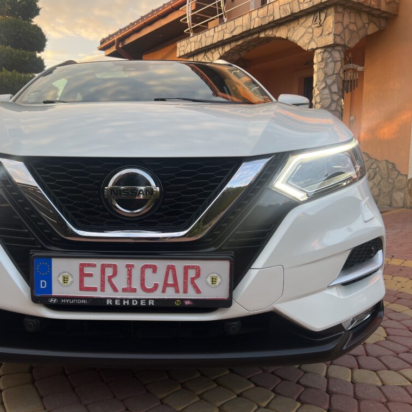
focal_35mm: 31
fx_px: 417
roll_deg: -1.2
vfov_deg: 52.5
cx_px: 141
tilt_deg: -4.9
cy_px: 205
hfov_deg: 51.6
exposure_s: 1/228
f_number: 1.5
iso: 40
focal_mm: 5.7
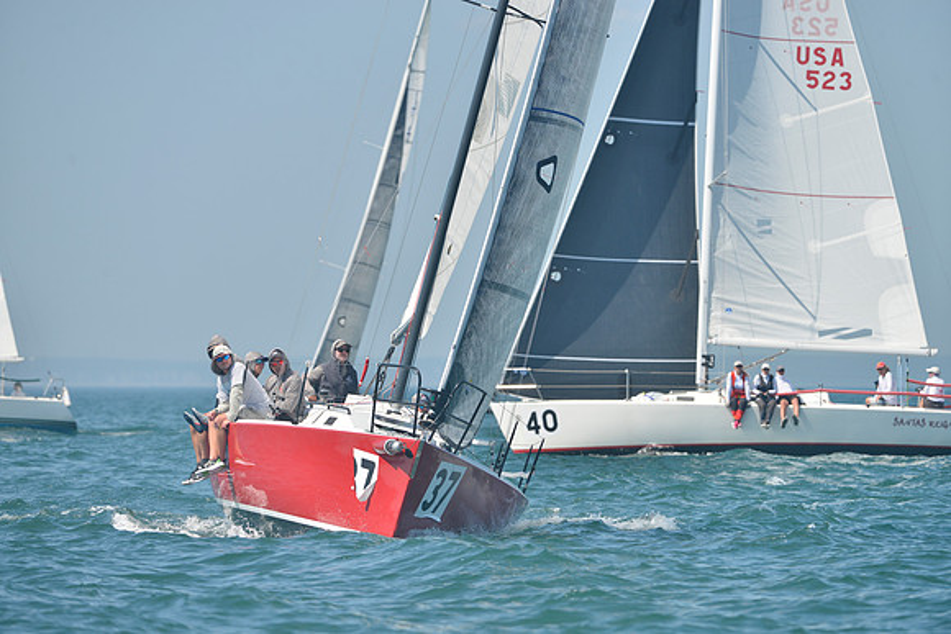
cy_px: 317
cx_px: 476
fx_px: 5813
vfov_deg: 6.2
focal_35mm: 220
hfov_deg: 9.4
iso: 280
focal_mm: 220
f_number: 6.3
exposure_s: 1/1000
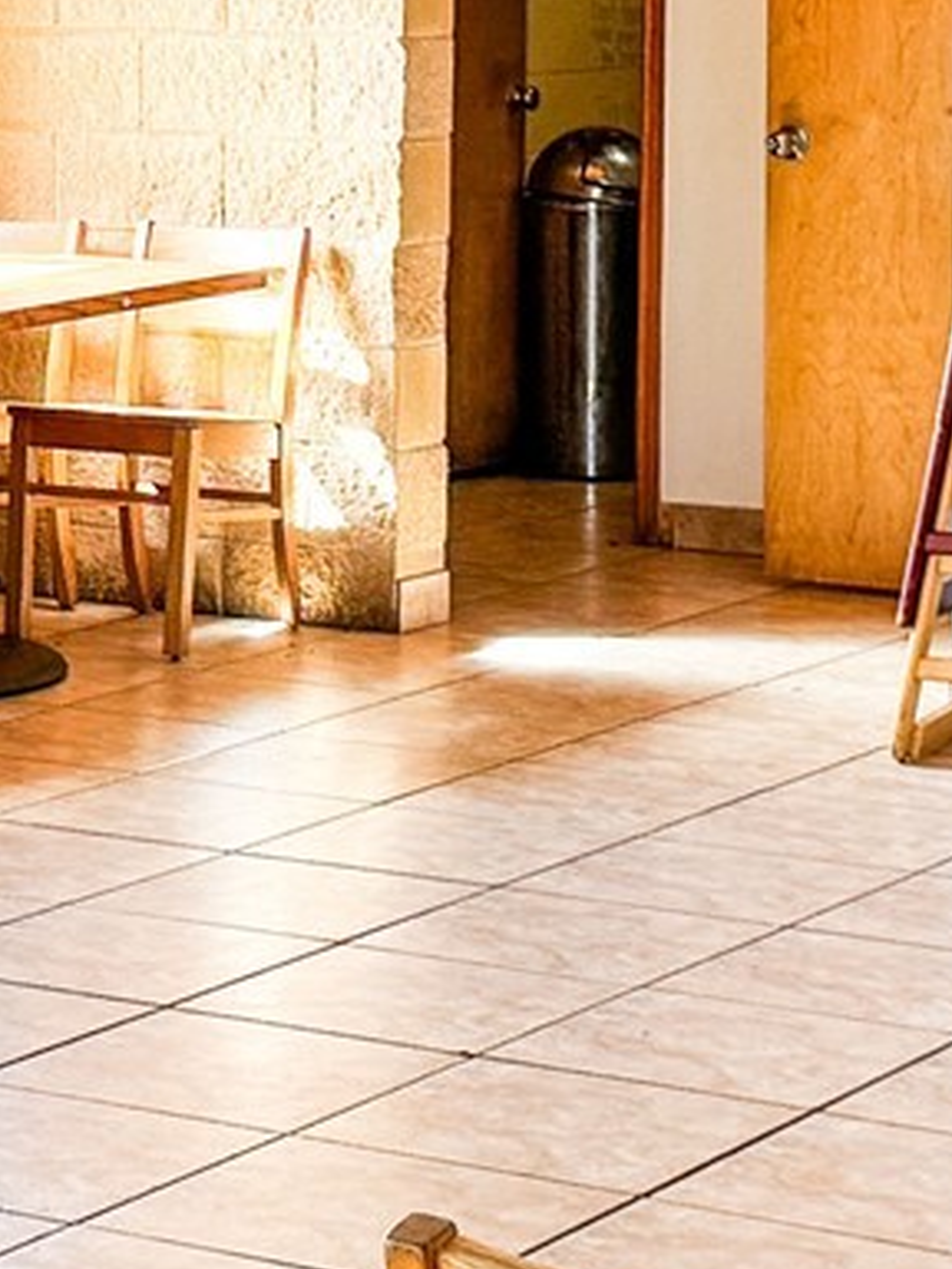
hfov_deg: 11.4
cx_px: -56
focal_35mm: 128
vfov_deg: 15.3
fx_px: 4694
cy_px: 205
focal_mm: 6.76
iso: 125
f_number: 1.78
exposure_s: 1/120
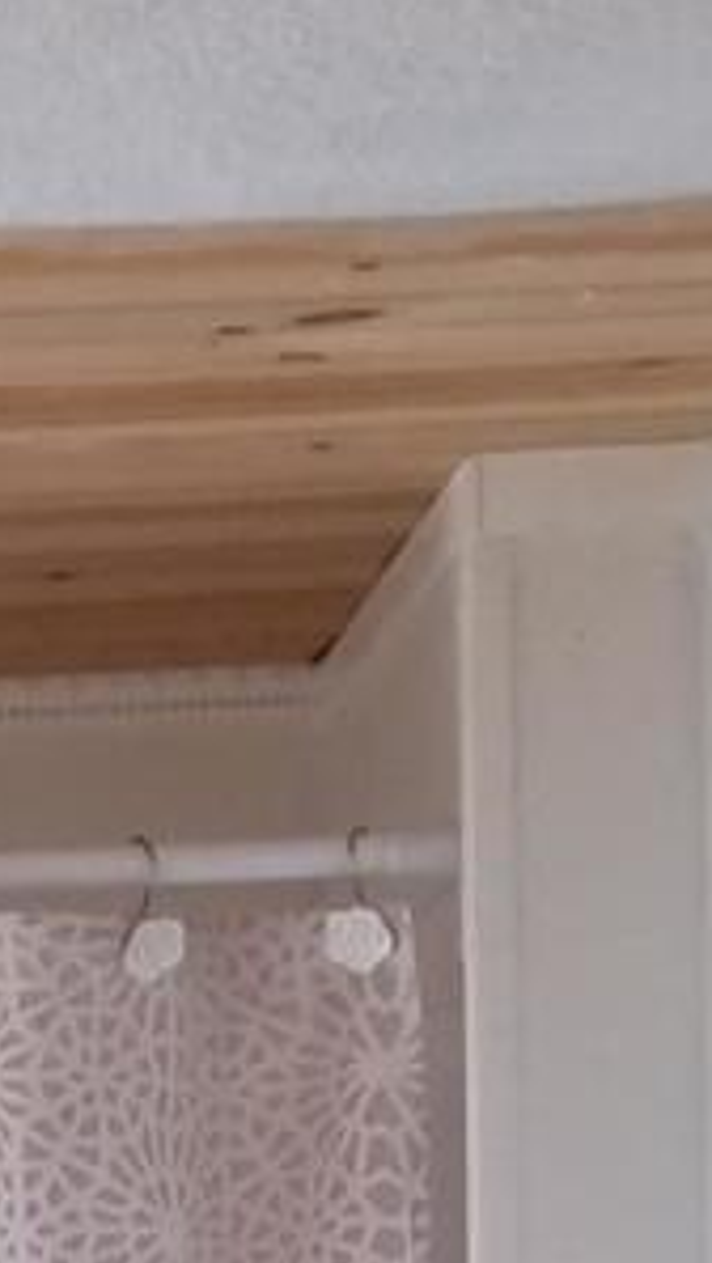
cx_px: -170
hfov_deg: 6.4
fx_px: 6366
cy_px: 3471
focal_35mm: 190
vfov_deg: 9.5
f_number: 1.7
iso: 125
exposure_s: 1/60
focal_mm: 4.25
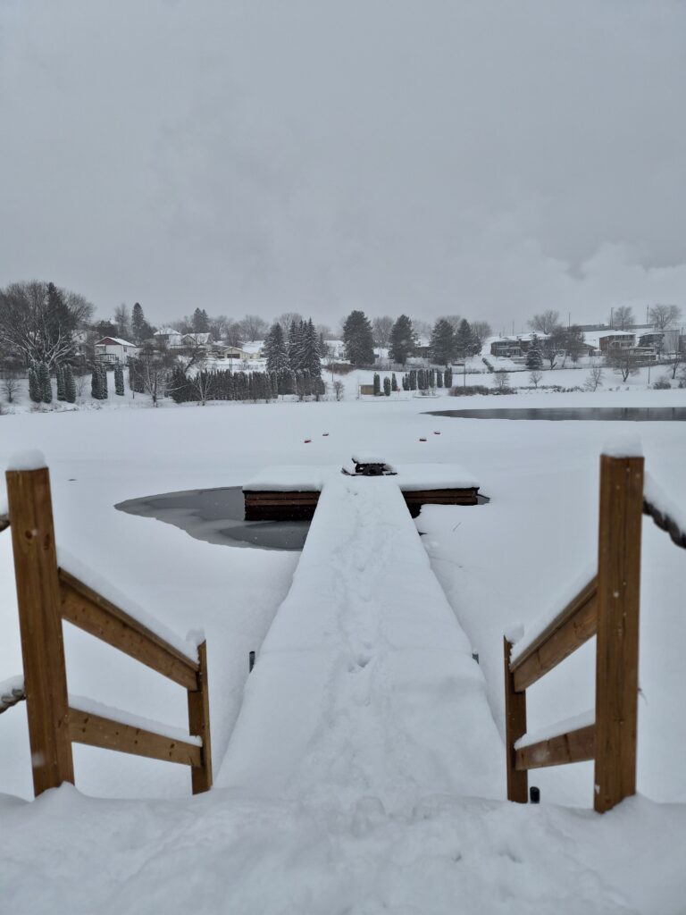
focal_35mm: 23
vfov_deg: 73.9
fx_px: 608
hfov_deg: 58.9
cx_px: 343
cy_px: 458
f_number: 1.8
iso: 80
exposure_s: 1/6528
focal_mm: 5.4
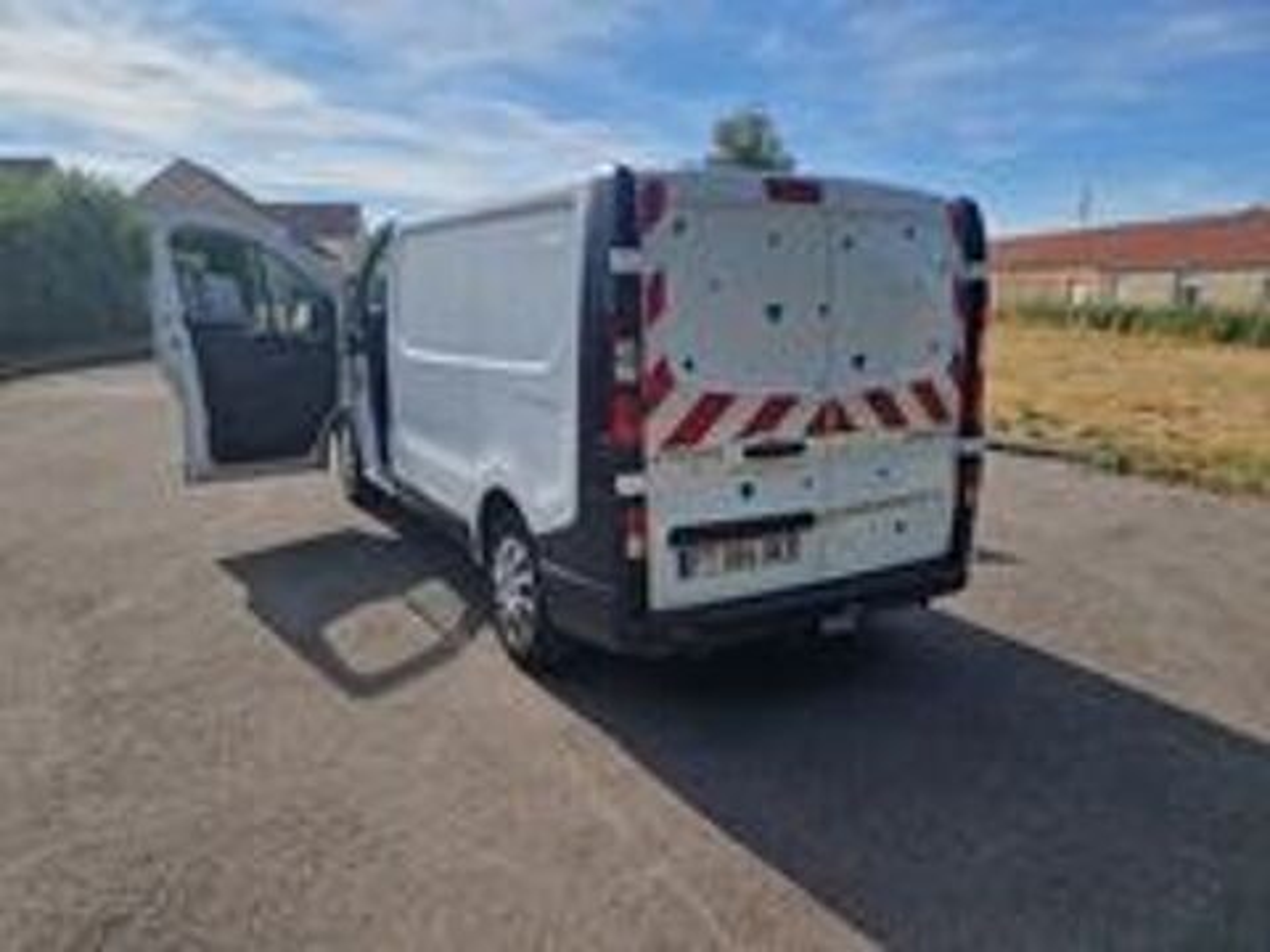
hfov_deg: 73.9
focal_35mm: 23
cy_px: 476
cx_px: 635
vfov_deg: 58.9
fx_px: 844
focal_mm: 5.4
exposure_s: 1/1416
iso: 50
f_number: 1.8
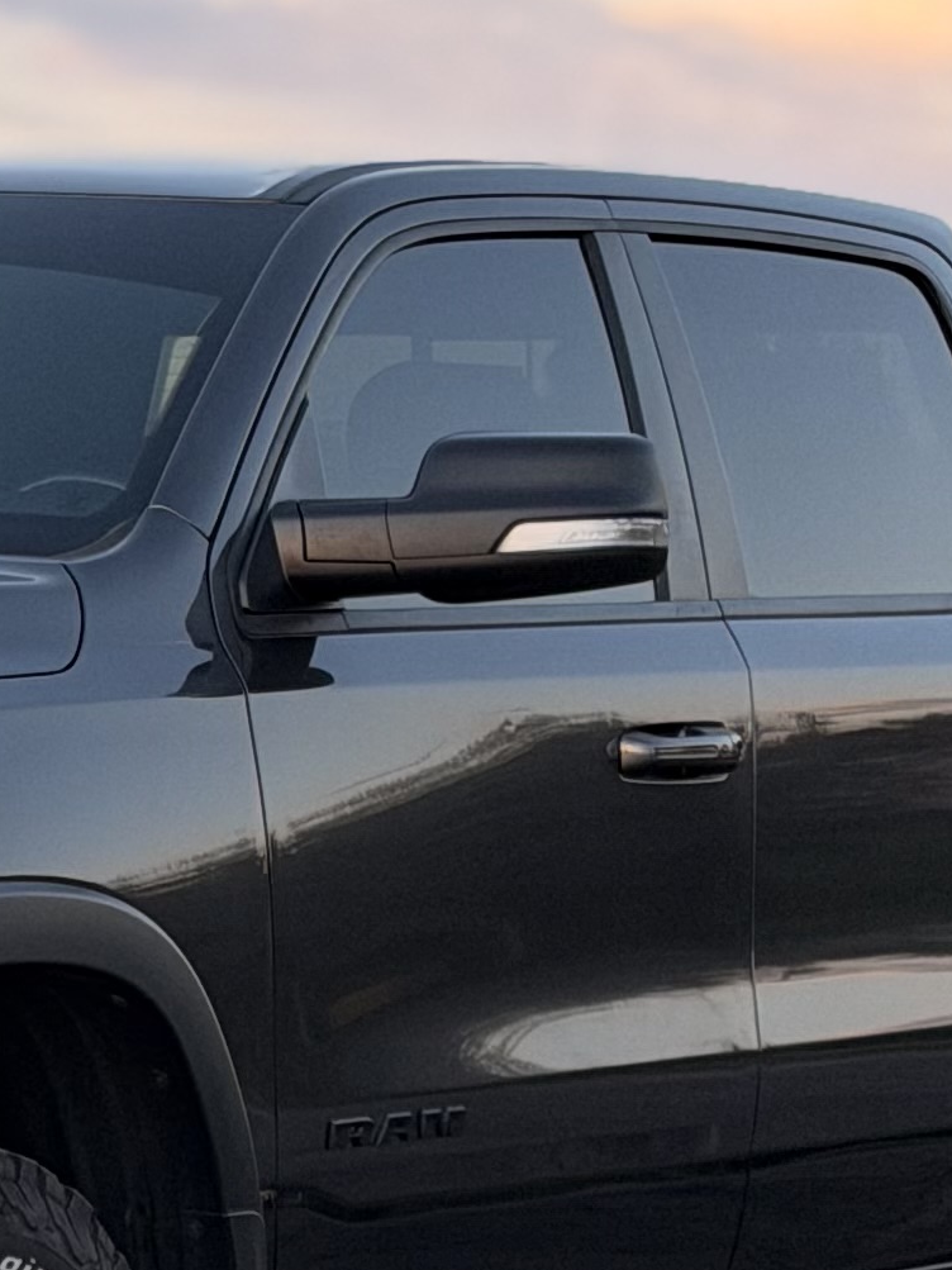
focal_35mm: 193
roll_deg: -1.0
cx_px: -86
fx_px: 7079
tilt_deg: -1.3
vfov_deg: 10.2
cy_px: 843
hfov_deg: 7.6
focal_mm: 6.76
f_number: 1.78
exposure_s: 1/407
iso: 64
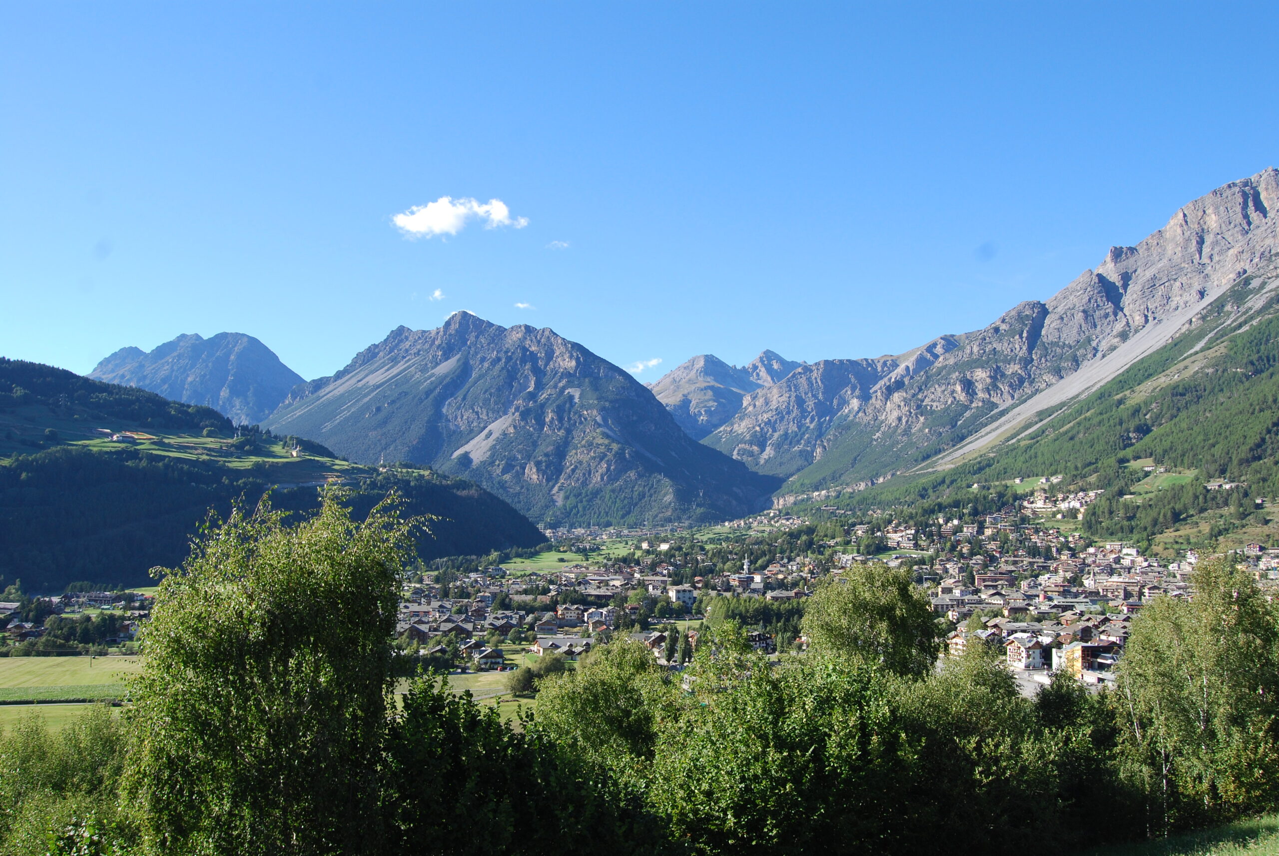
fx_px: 960
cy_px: 428
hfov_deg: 67.3
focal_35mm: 27
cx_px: 640
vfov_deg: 48.1
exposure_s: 1/160
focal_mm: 18
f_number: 9
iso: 200
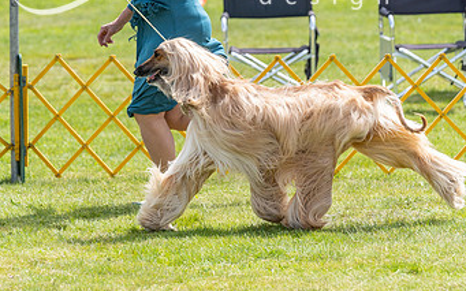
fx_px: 3162
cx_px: 203
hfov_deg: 8.4
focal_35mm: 249
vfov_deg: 5.3
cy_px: 40
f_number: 3.5
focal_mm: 137
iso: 100
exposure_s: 1/1000
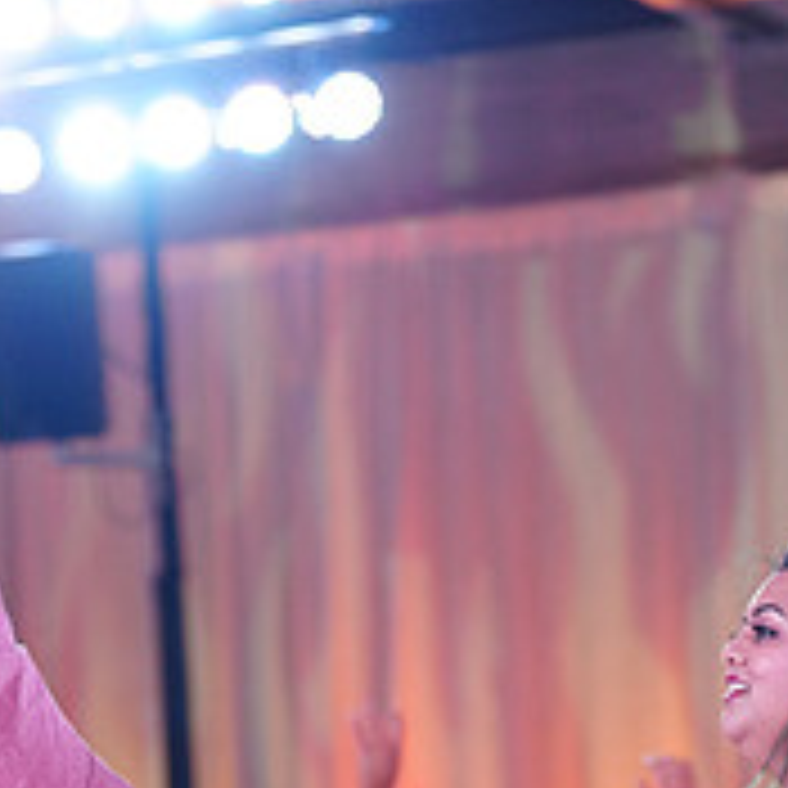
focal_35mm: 234
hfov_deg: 7.5
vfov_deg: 7.3
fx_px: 6027
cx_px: 286
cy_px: 1270
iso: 1600
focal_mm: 83
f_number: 2.8
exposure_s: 1/400
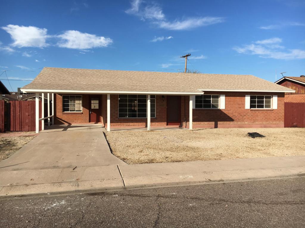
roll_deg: -0.8
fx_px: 256
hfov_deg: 61.7
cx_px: 152
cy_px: 114
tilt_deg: -0.8
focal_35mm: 29
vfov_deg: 48.2
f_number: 2.2
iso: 25
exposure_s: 1/1748
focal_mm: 4.15
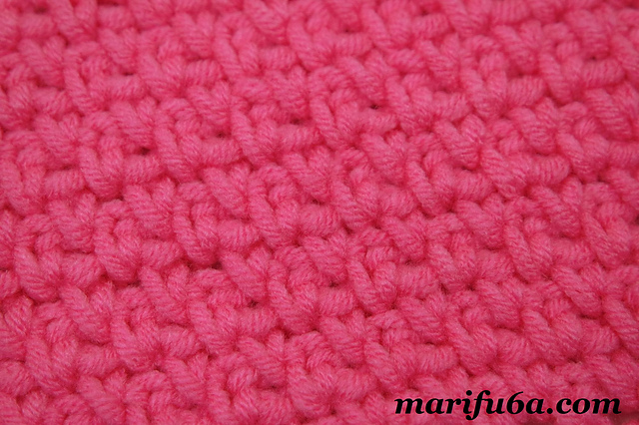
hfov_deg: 30.1
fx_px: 1189
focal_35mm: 67
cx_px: 320
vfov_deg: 20.3
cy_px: 212
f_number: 5.6
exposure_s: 1/80
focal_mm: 44
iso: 200
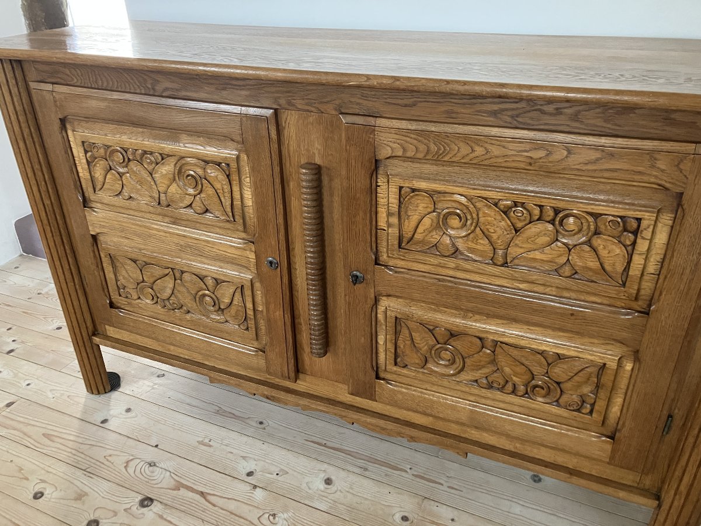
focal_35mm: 28
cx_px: 350
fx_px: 567
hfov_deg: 63.4
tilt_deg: -28.9
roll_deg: +2.2
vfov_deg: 49.7
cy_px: 263
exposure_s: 1/46
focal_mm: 3.99
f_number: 1.8
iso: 320
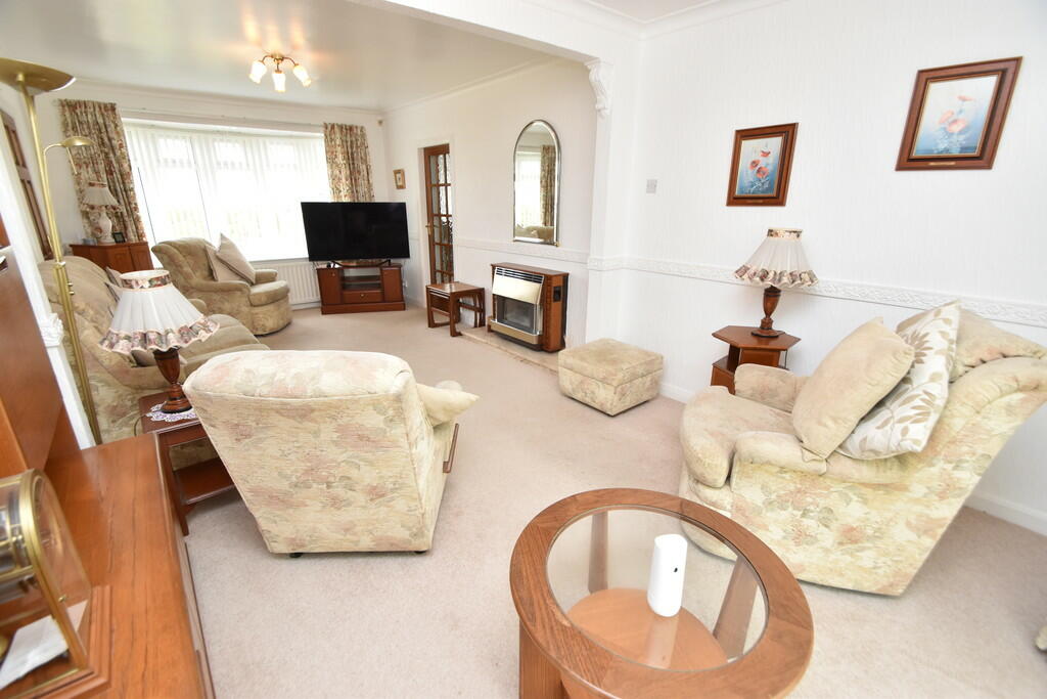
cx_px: 524
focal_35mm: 15
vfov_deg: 77.3
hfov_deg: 100.4
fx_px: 436
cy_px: 350
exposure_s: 1/125
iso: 640
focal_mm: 10
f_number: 5.6
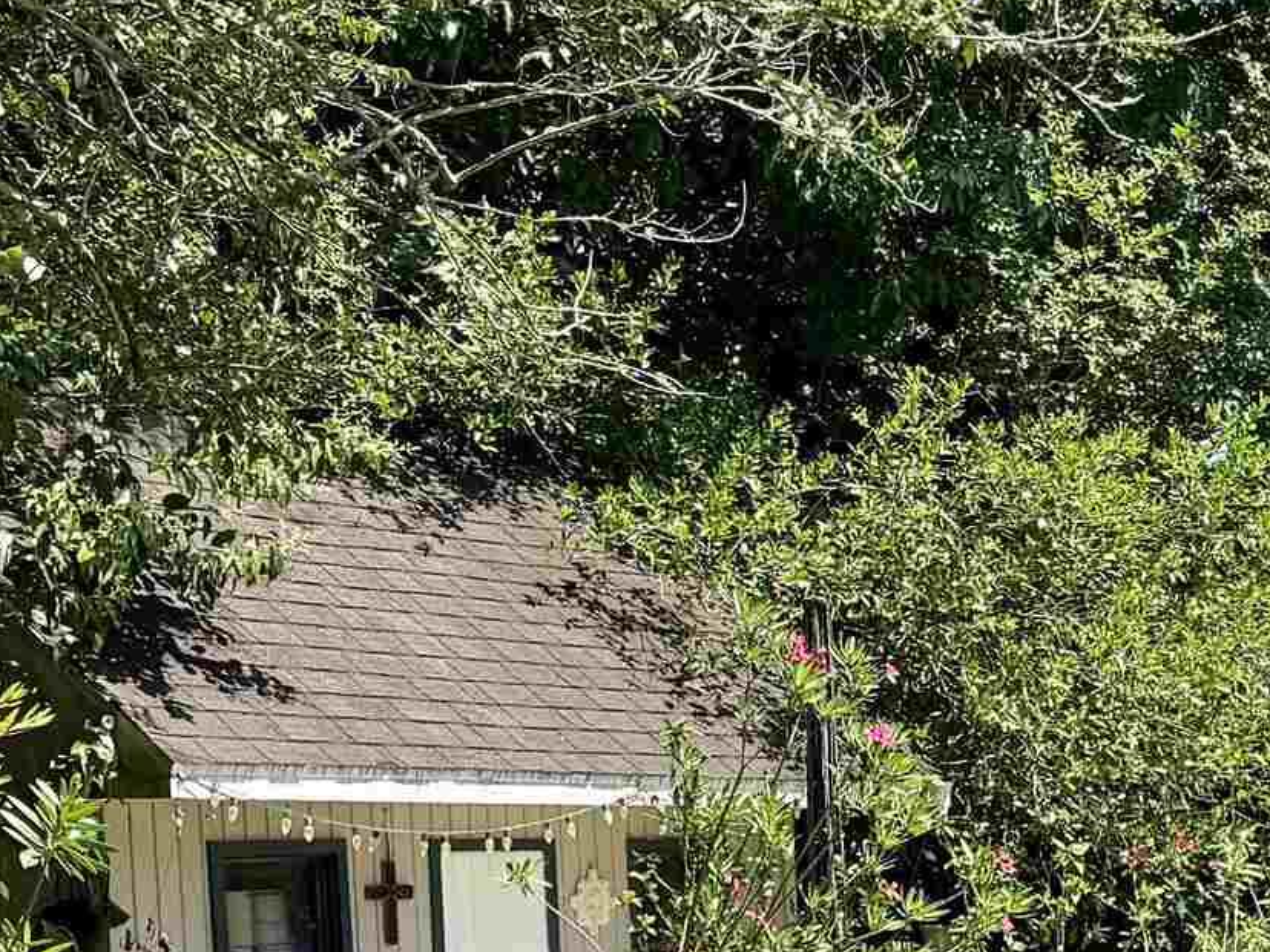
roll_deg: +0.4
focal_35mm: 89
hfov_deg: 19.9
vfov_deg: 16.0
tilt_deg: -4.4
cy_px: 1090
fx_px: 3265
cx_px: 1715
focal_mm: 6.76
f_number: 1.78
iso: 80
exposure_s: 1/2445
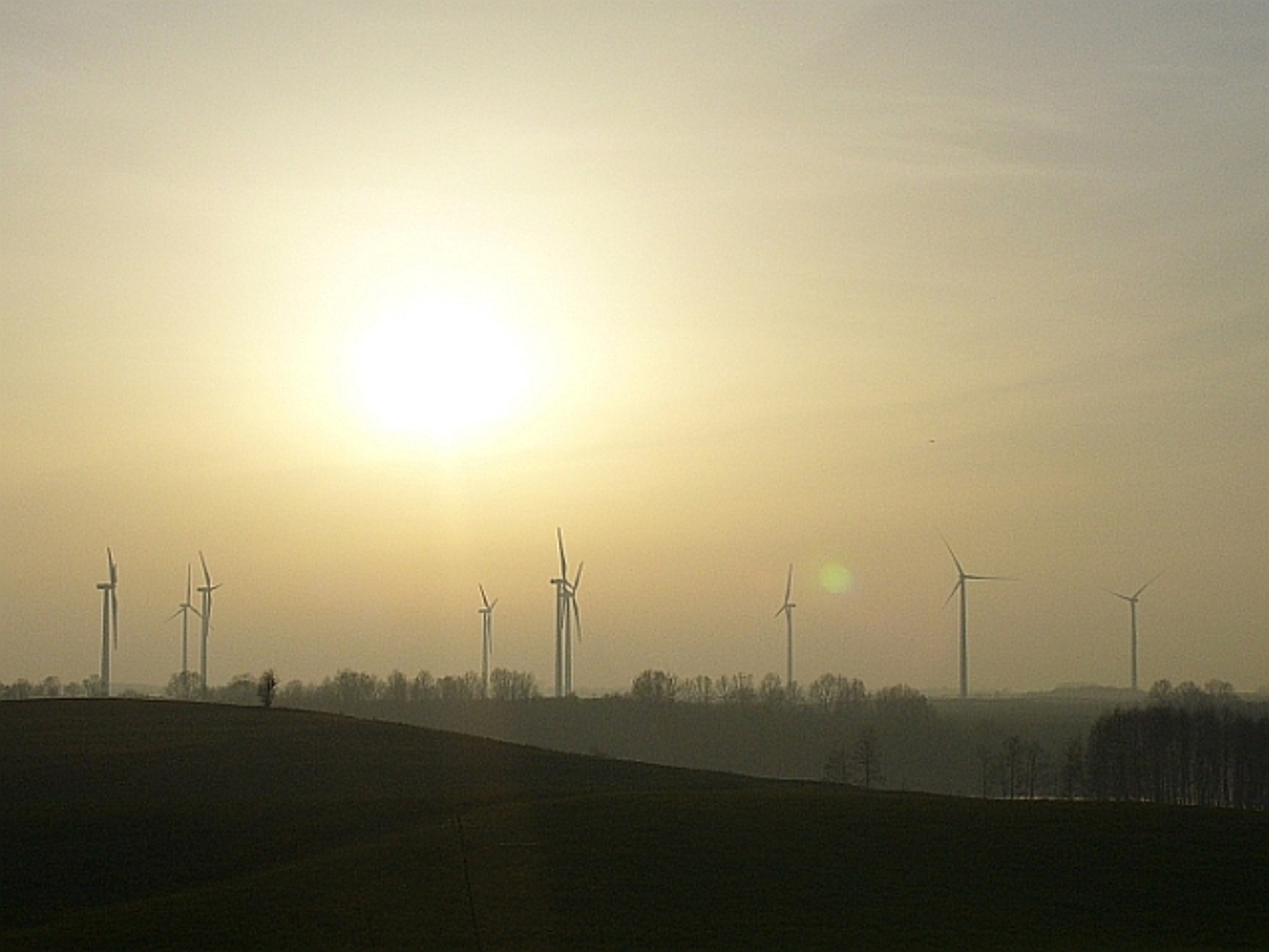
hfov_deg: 29.0
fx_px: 2456
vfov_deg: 21.9
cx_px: 634
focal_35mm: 67
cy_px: 476
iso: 100
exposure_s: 1/2000
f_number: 6.2
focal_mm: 8.9
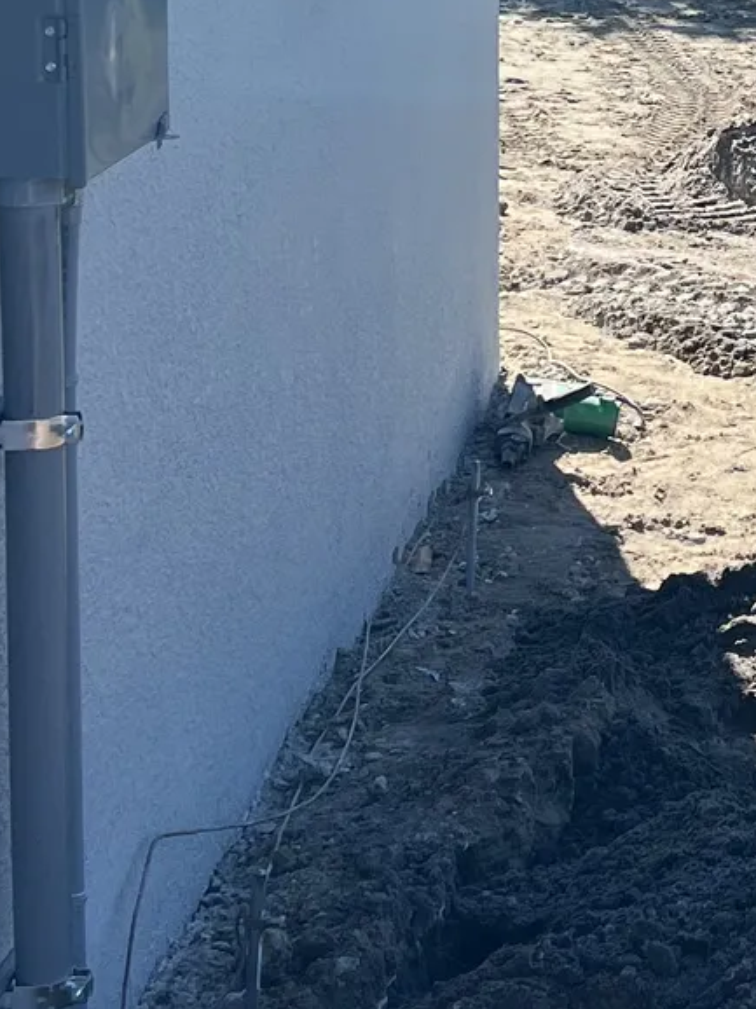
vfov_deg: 20.1
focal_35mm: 96
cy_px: 149
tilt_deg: -7.9
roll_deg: -2.9
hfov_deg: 14.8
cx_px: 941
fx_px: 2798
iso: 50
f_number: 1.5
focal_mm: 5.7
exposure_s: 1/1751
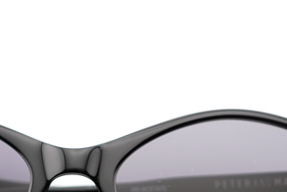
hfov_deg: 12.3
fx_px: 1325
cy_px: 162
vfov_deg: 8.3
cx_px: 89
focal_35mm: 166
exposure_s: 1/60
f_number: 3.2
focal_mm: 50
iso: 100
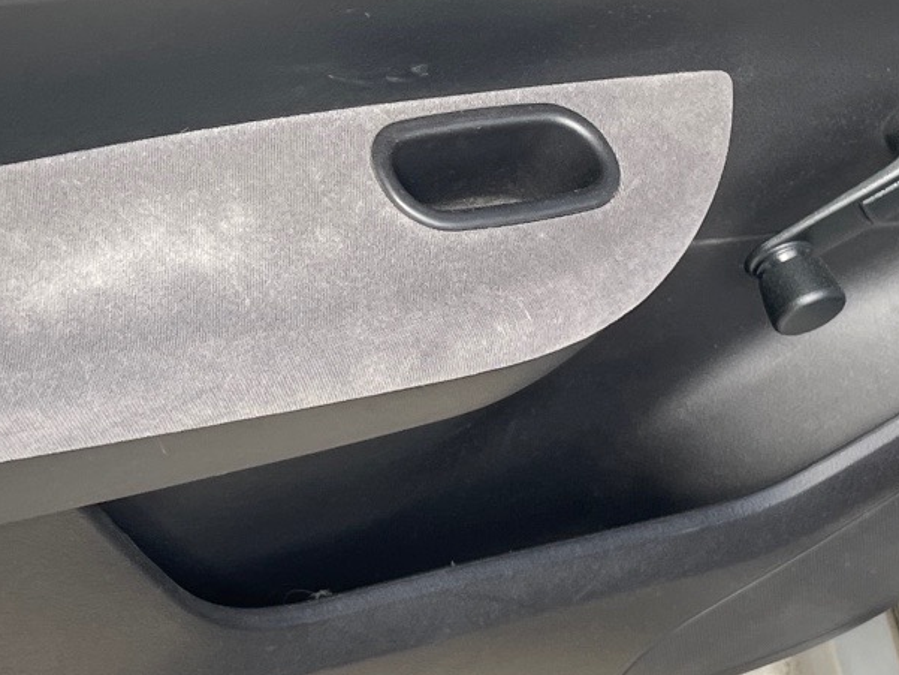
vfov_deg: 17.6
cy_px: 112
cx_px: 365
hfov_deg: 23.5
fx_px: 2156
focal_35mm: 83
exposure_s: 1/303
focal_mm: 4.2
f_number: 1.6
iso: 32
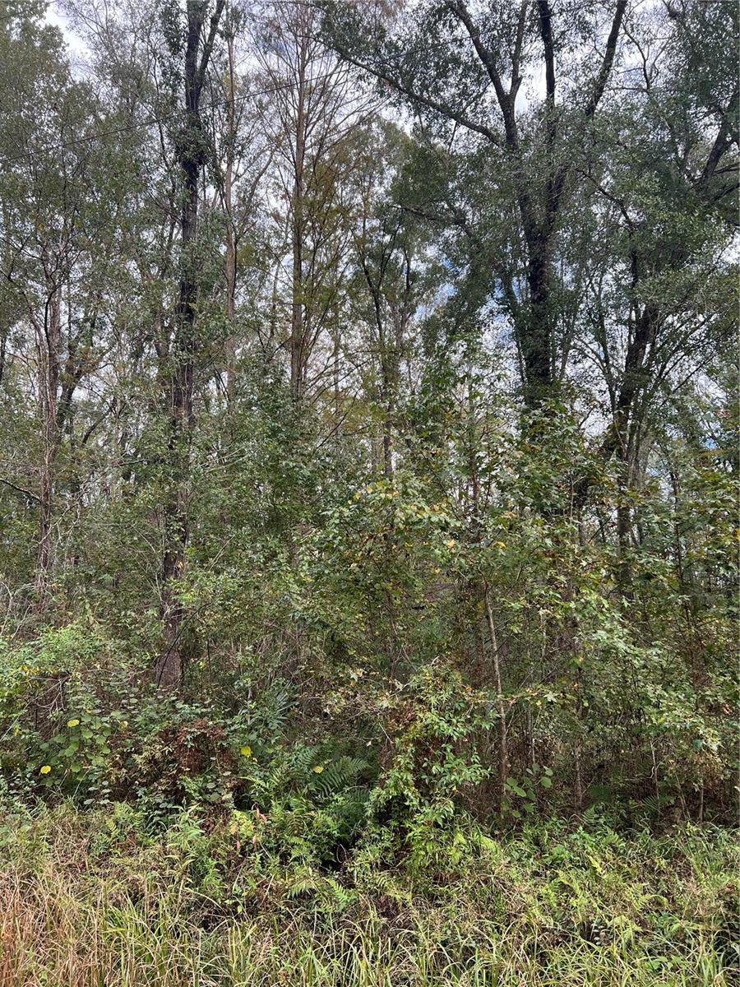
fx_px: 741
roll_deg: +1.5
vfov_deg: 67.3
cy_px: 494
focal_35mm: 26
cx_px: 370
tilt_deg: +13.8
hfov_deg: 53.1
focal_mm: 5.7
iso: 50
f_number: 1.5
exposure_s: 1/518
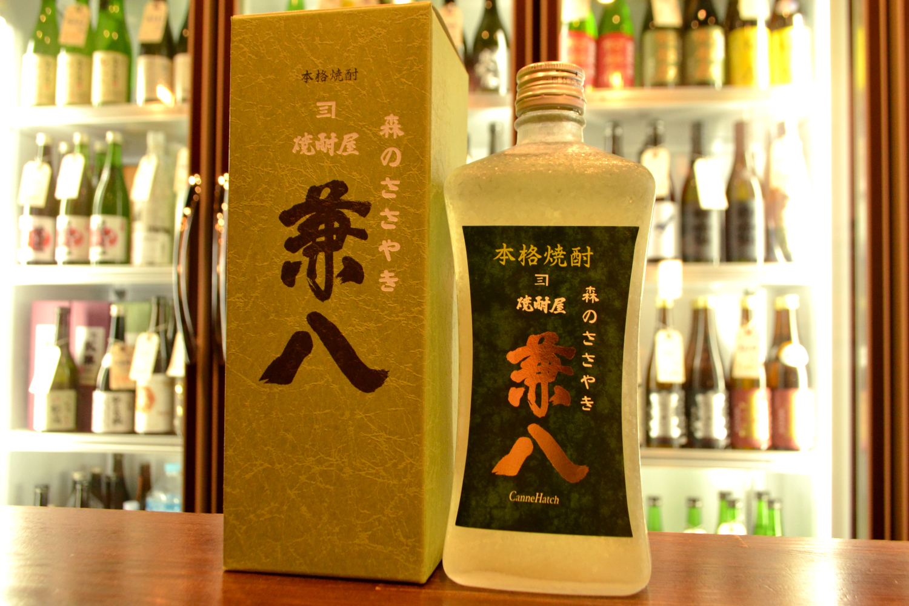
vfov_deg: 43.6
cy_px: 303
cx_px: 454
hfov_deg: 61.9
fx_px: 757
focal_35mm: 30
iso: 1600
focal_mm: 20
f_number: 5.6
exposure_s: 1/60
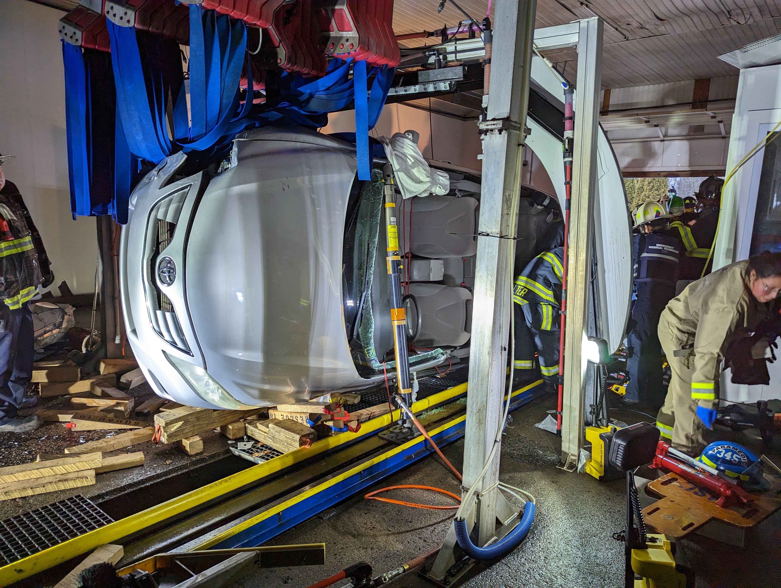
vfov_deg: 56.9
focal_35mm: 24
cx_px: 390
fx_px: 542
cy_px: 294
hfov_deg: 71.5
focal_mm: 6.81
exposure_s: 1/87.1
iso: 85
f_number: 1.85
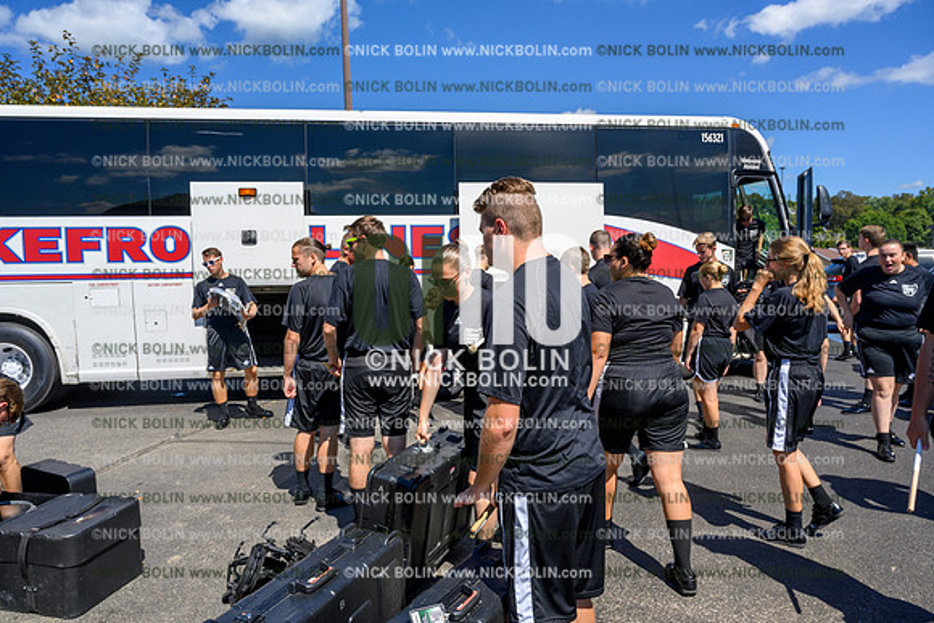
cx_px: 467
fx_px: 623
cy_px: 312
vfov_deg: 53.2
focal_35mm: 24
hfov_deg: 73.7
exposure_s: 1/500
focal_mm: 24
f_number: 8
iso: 160
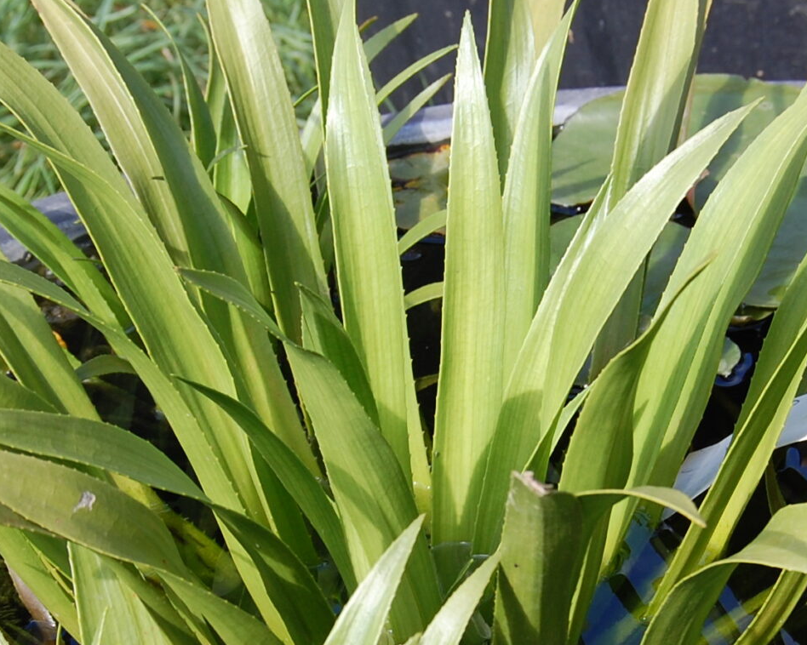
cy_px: 505
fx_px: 2722
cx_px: 378
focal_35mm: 114
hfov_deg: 16.9
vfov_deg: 13.5
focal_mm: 30
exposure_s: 1/200
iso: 200
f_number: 7.1
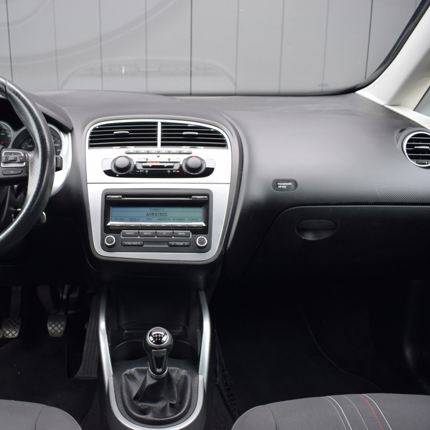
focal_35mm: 35
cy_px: 214
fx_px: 492
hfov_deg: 46.5
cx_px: 145
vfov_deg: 47.2
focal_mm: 18
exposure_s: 1/80
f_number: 4.5
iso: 400
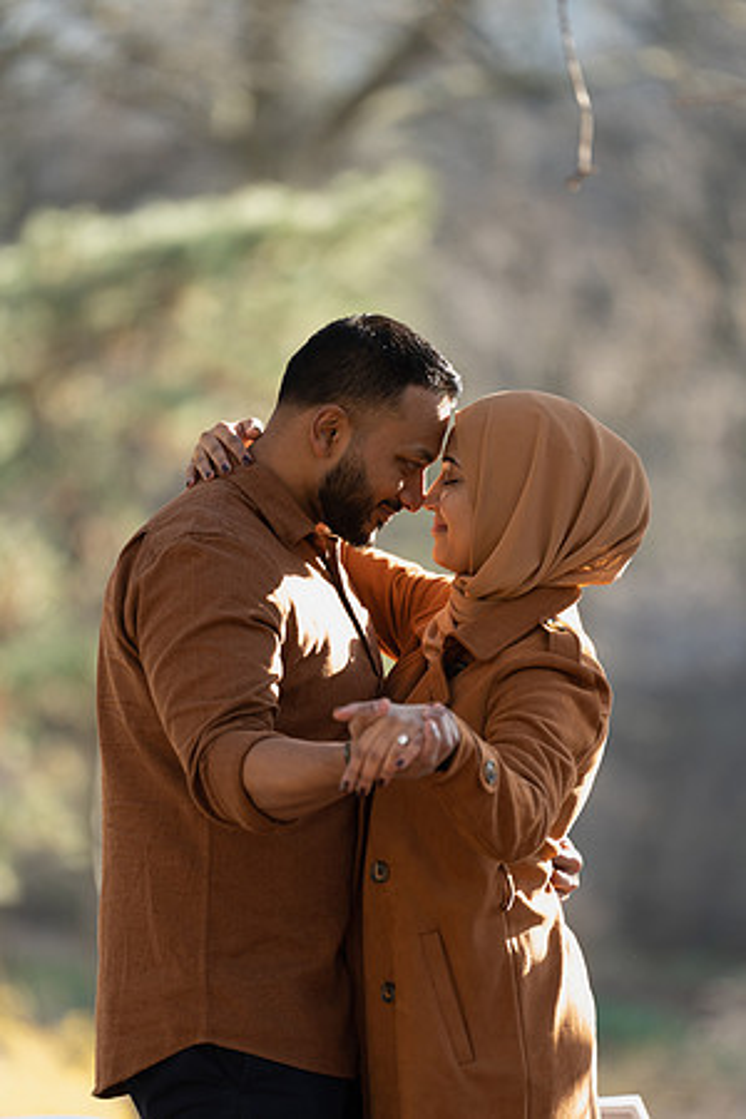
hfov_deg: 6.9
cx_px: 373
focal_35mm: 200
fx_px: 6216
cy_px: 560
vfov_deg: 10.3
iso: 200
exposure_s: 1/400
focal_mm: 200
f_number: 2.8
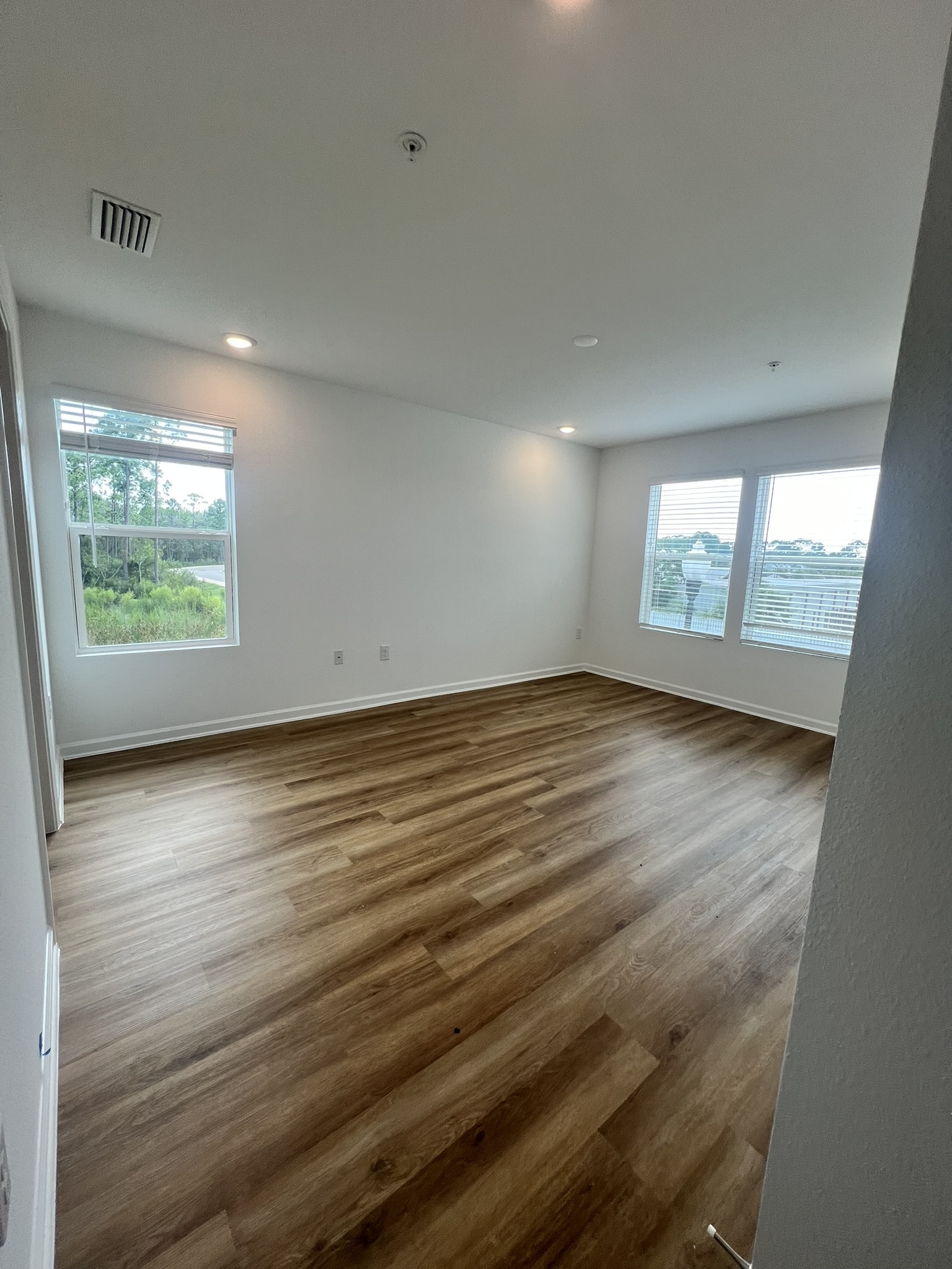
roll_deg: -2.1
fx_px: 477
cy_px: 634
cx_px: 476
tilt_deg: -7.5
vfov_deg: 106.2
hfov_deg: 89.9
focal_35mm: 13
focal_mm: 1.57
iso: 50
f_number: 1.8
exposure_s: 1/120
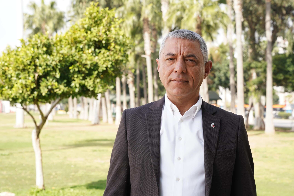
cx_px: 147
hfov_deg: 31.4
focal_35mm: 64
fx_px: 523
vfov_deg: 21.2
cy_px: 98
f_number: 7.1
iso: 250
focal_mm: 64.1
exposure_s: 1/200
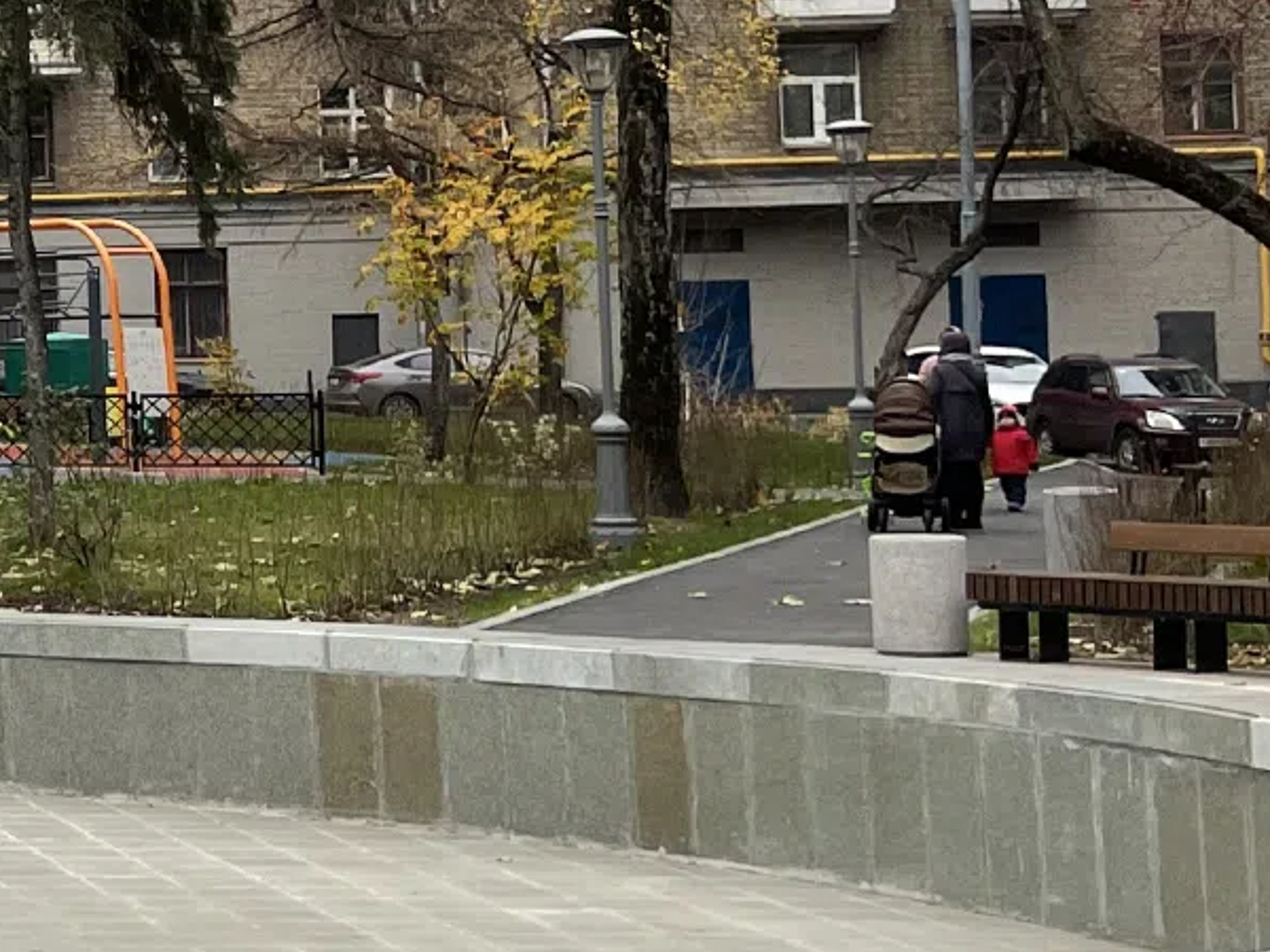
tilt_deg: +3.5
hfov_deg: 15.4
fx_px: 3816
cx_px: -1209
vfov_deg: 14.2
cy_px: 254
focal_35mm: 104
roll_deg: +0.7
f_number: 1.6
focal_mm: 4.2
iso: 32
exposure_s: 1/520
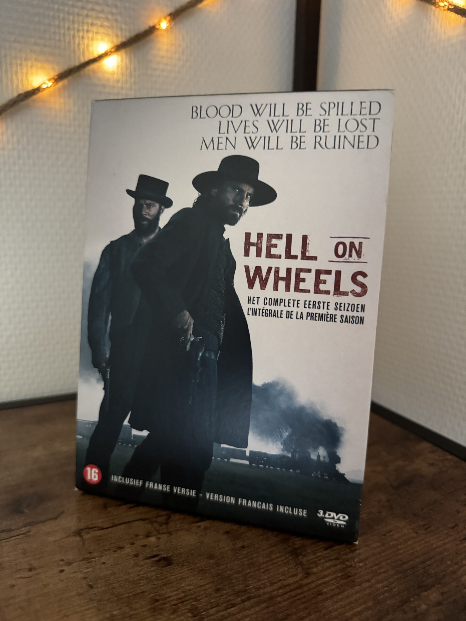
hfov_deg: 56.8
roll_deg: -1.3
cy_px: 310
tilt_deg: -11.9
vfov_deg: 71.6
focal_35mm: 24
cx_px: 233
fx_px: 431
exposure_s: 1/30
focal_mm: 6.76
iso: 1000
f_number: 1.78
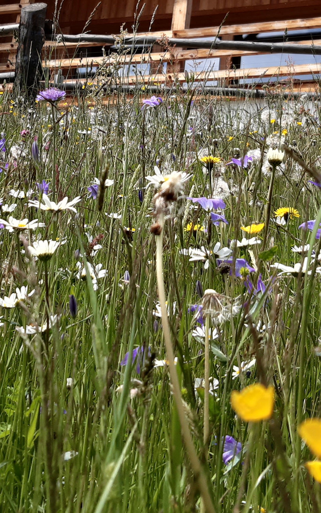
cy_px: 121
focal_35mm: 60
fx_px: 840
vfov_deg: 33.3
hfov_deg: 21.6
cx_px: 147
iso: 40
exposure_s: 1/2591
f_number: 1.7
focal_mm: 3.92
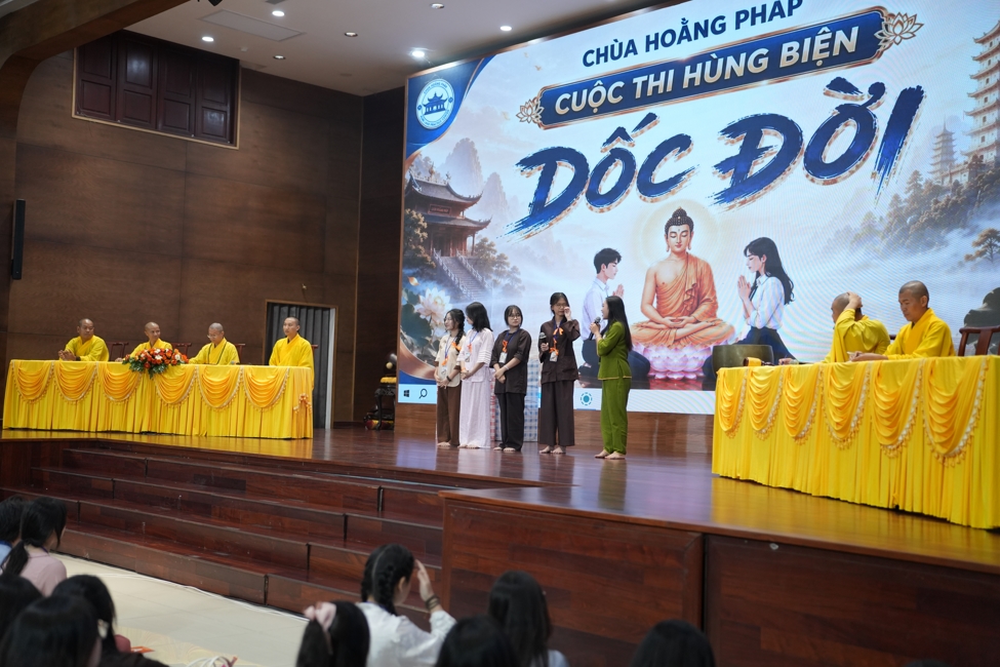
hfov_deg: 44.5
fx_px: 1222
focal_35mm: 44
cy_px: 334
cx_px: 500
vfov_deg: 30.5
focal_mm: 44
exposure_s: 1/250
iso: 1600
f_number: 2.2
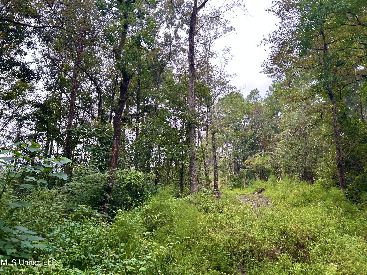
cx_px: 184
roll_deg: +2.1
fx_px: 276
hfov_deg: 67.3
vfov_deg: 53.1
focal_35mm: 26
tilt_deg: +13.2
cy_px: 138
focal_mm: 5.7
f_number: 1.5
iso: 40
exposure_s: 1/283
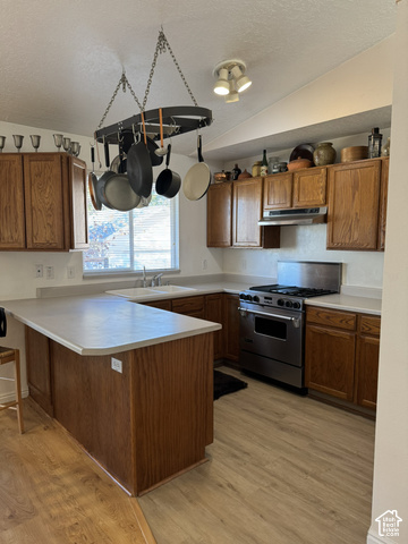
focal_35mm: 24
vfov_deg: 71.6
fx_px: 377
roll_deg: +0.3
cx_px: 204
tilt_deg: -5.8
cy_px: 272
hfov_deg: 56.8
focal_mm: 6.76
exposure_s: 1/120
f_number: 1.78
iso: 160
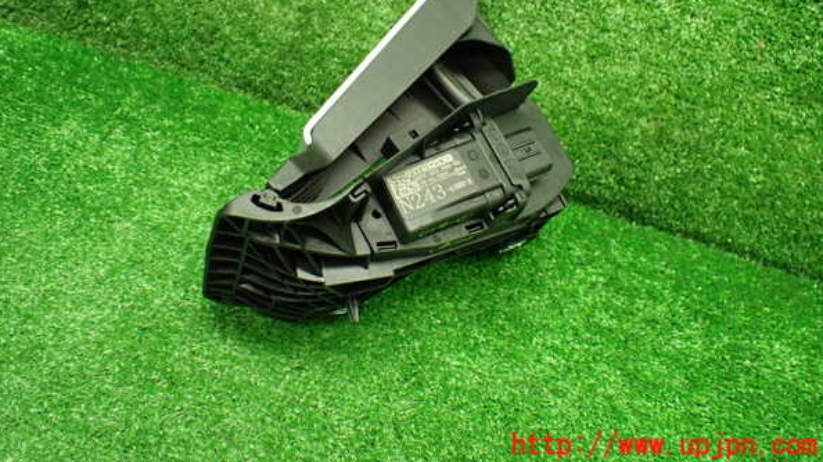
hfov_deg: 59.5
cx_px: 409
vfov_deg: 35.3
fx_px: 720
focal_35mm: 33
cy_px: 152
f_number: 2.3
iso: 800
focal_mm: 5.4
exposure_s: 1/100
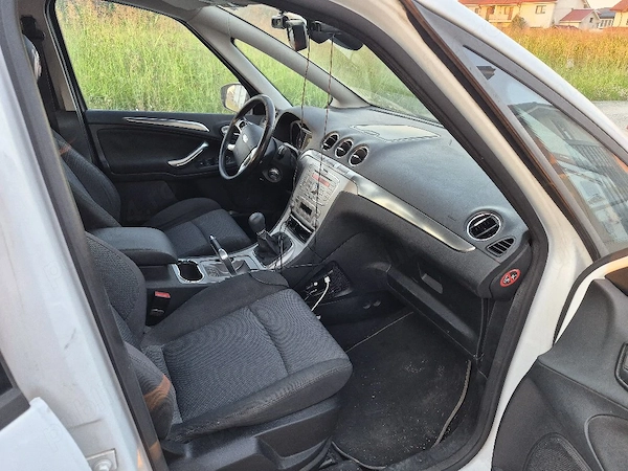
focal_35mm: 23
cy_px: 236
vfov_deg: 58.9
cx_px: 314
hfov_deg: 73.9
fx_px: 417
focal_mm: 5.4
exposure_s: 1/182
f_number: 1.8
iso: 200
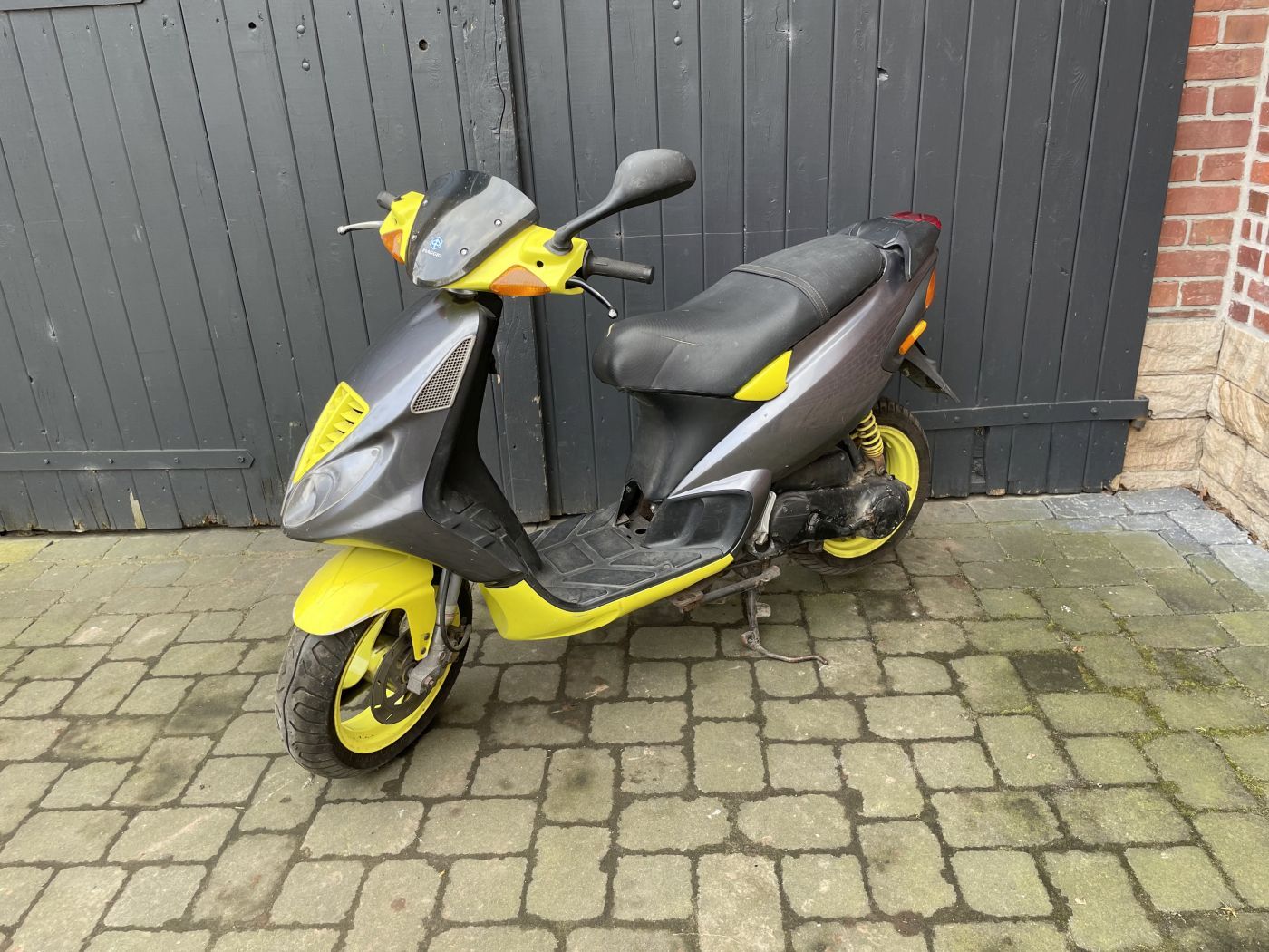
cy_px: 476
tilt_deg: -21.7
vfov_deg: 53.1
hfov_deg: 67.3
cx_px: 634
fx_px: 953
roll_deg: +3.5
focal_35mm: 26
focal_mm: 4.2
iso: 40
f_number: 1.6
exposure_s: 1/121
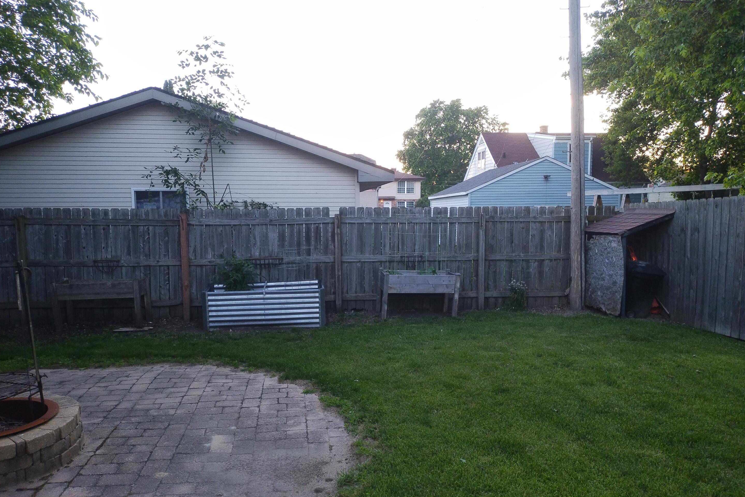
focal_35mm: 27
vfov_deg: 47.9
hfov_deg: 67.4
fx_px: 559
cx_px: 367
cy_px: 269
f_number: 1.7
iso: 100
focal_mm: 4.71
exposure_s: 1/63.6
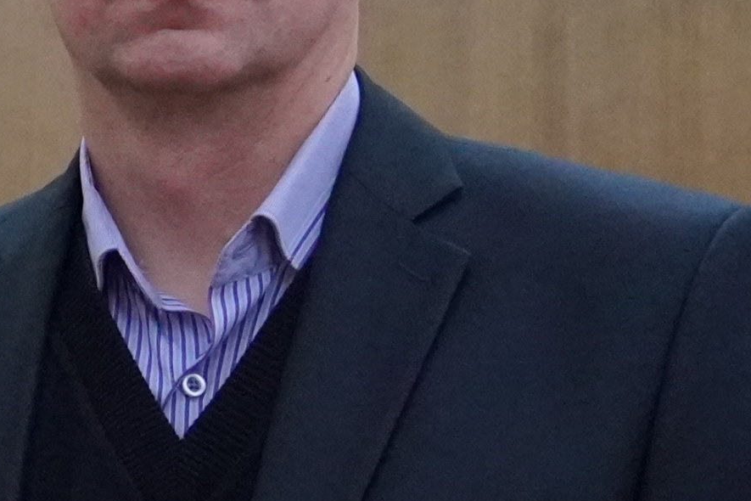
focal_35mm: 183
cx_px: -583
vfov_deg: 7.5
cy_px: 343
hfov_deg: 10.6
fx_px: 3817
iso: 4000
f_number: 4
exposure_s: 1/160
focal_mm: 20
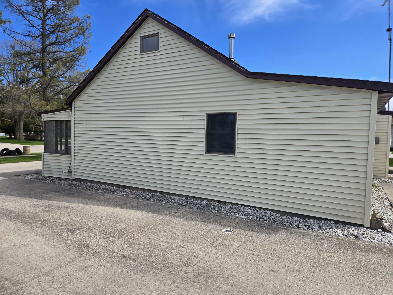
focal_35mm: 23
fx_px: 261
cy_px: 148
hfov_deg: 73.9
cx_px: 196
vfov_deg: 58.9
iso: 25
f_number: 1.8
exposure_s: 1/1433
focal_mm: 5.4
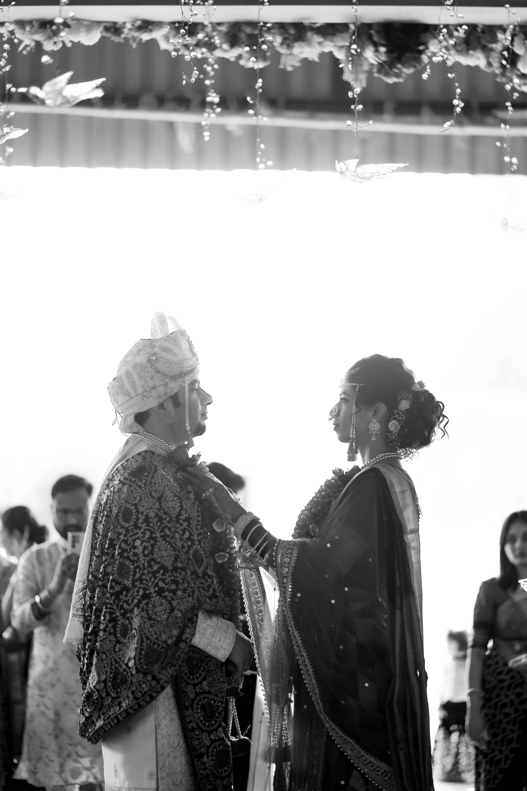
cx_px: 264
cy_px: 396
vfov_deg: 23.9
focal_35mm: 85
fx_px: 1866
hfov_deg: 16.1
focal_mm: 85
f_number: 1.8
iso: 100
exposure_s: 1/320
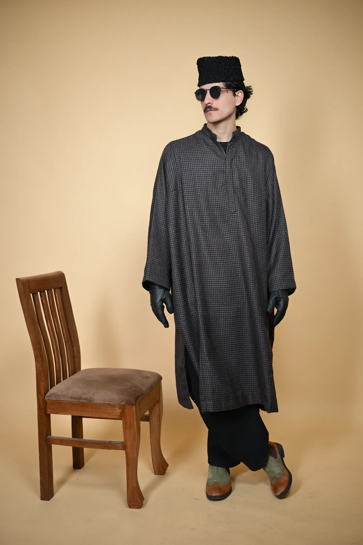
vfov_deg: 47.4
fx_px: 620
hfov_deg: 32.6
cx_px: 182
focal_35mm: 41
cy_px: 272
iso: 100
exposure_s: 1/160
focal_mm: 41
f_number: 2.8
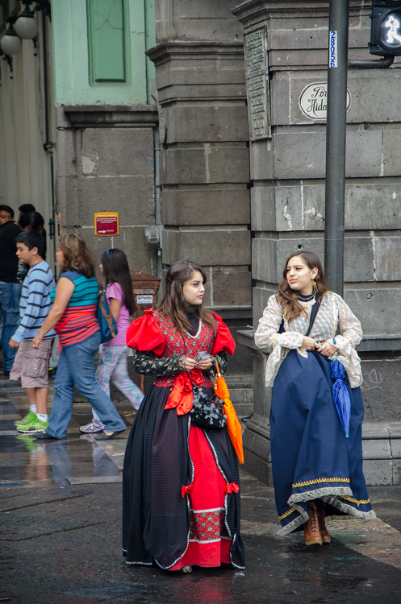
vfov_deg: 13.1
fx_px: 2642
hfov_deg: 8.7
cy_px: 302
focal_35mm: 158
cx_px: 200
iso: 1000
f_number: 5.6
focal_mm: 105
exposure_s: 1/80
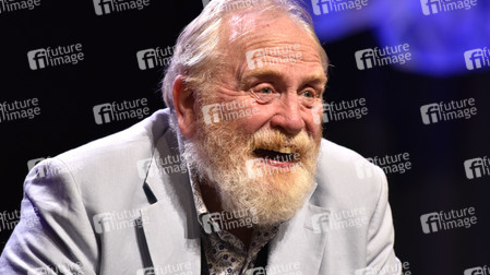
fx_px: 6831
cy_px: 139
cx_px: 245
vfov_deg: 2.3
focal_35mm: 526
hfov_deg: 4.1
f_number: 5.6
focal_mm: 500
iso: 2500
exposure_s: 1/125
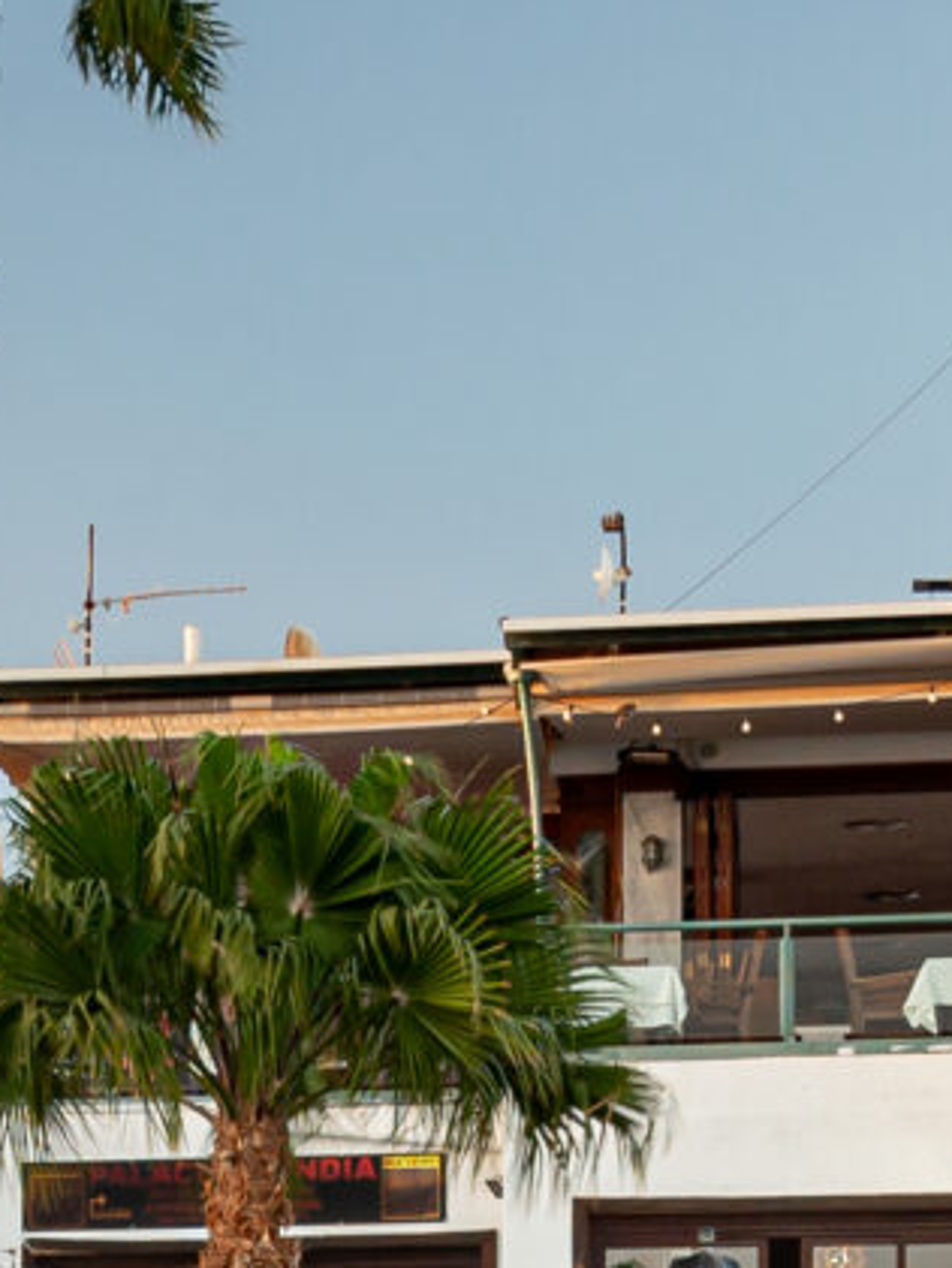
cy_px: 1989
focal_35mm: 187
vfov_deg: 10.2
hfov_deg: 7.8
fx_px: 6854
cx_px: -404
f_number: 9
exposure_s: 1/15
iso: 160
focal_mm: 32
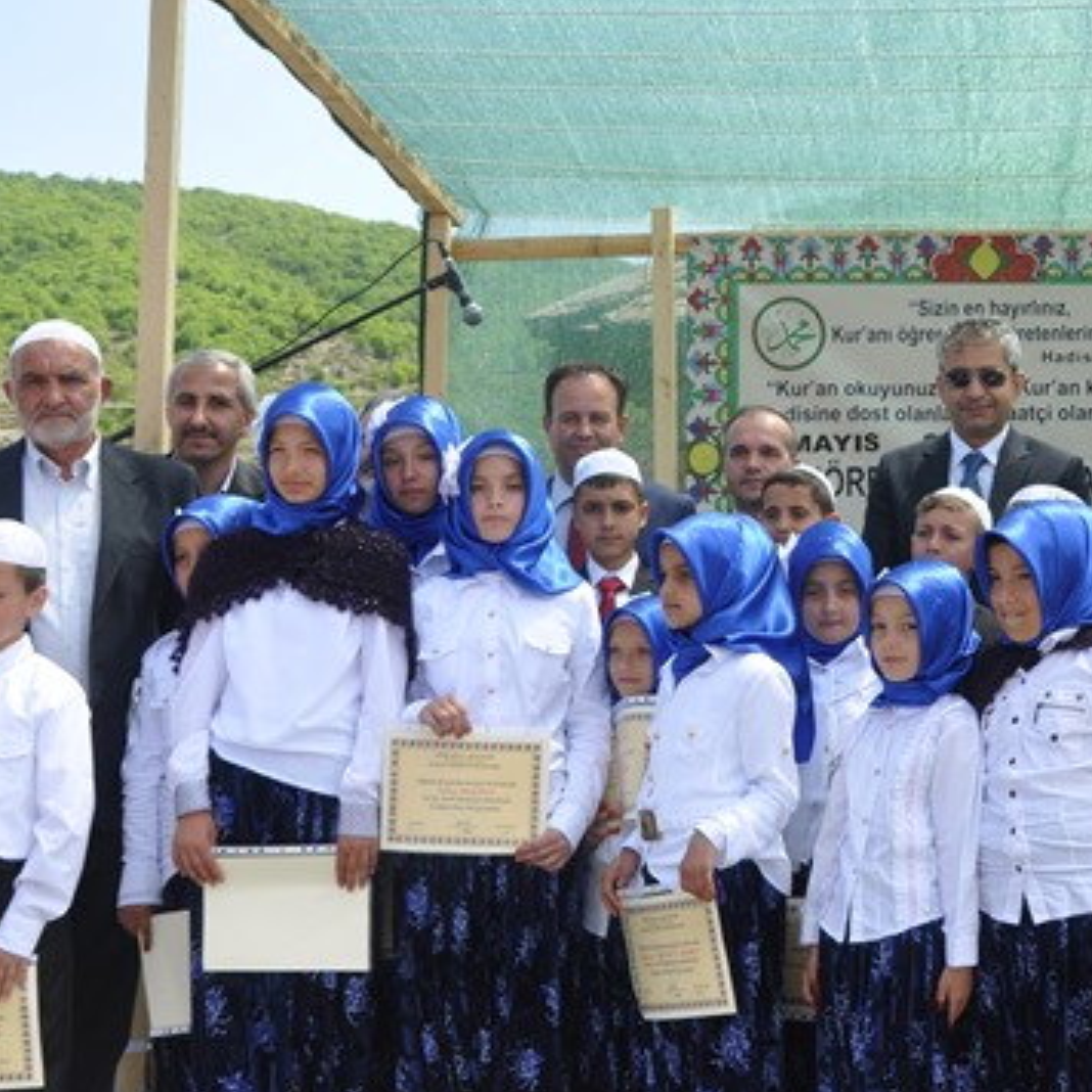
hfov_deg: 25.6
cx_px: 896
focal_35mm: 66
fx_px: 2356
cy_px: 509
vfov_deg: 26.1
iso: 200
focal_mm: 24
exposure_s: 1/320
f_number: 9
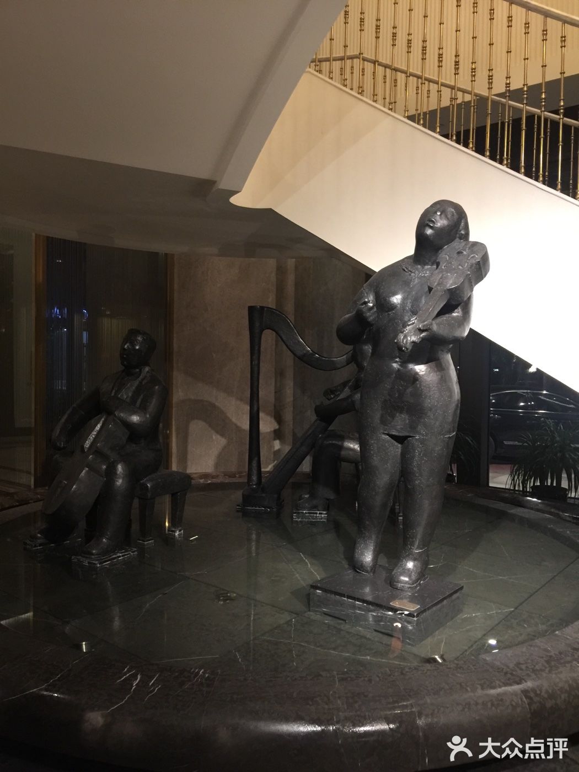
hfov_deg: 48.2
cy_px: 386
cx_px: 290
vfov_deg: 61.7
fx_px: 647
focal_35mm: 29
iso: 125
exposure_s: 1/8
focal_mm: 4.15
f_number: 2.2
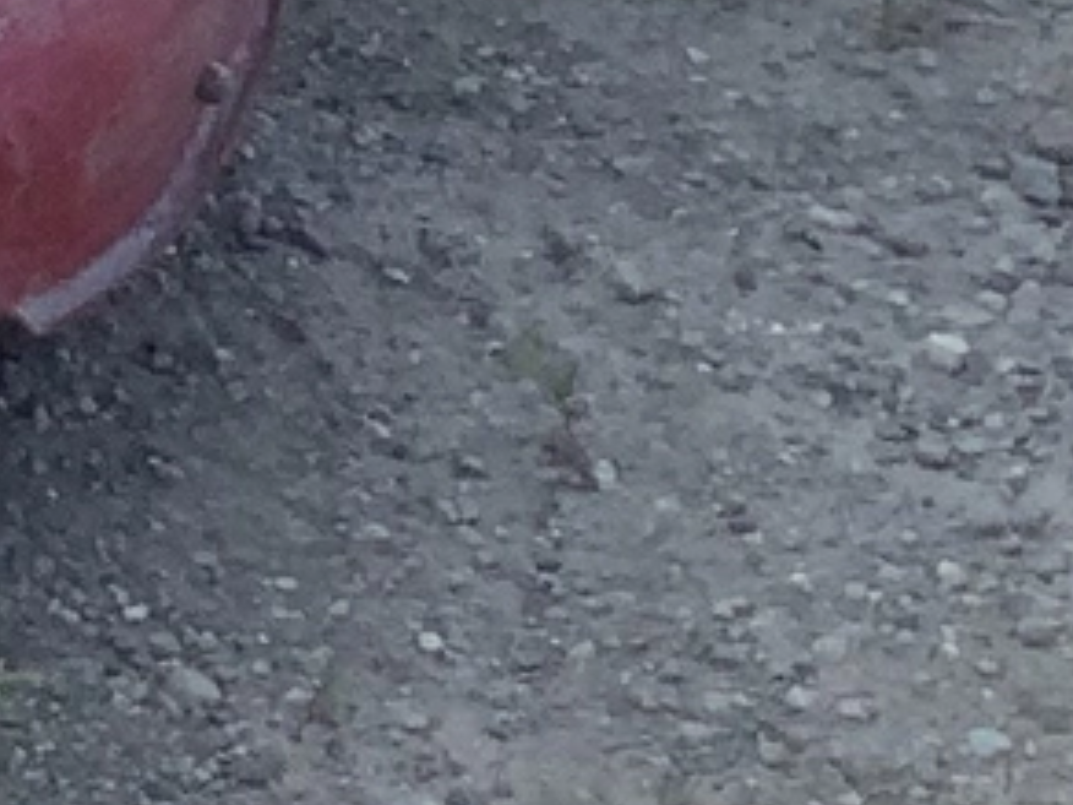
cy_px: -882
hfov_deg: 7.9
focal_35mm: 212
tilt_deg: -27.5
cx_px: -2223
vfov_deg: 6.8
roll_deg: -2.7
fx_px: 6571
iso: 25
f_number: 2.4
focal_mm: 3.3
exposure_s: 1/554
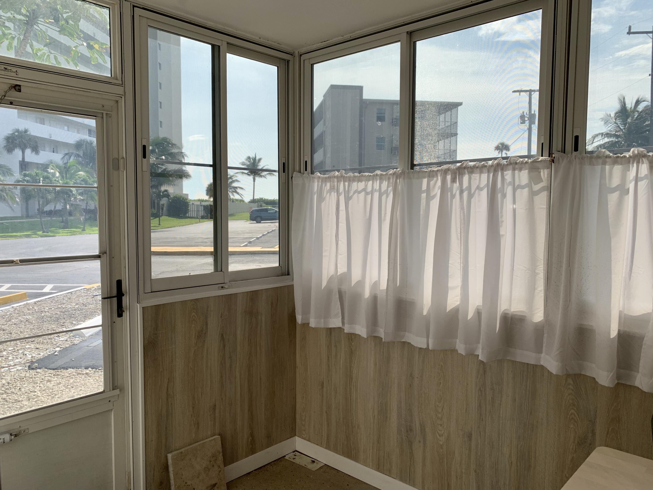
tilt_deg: -4.5
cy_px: 245
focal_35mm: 26
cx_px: 326
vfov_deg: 53.1
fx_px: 490
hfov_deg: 67.3
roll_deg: +0.0
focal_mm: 4.25
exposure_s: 1/894
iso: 25
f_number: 1.8
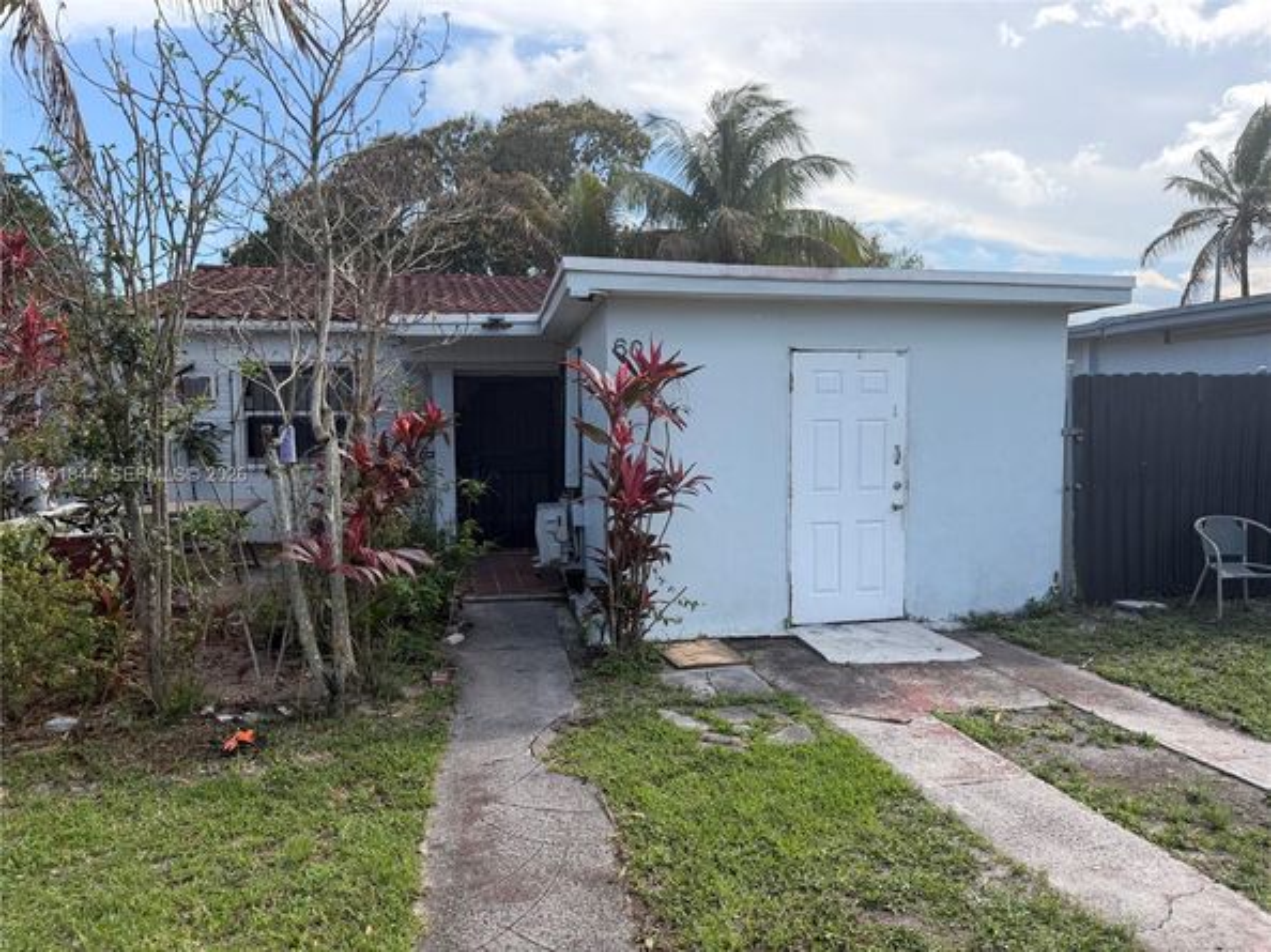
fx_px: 881
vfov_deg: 56.8
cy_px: 476
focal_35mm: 24
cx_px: 636
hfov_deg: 71.6
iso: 100
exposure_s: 1/1901
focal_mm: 6.76
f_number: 1.78
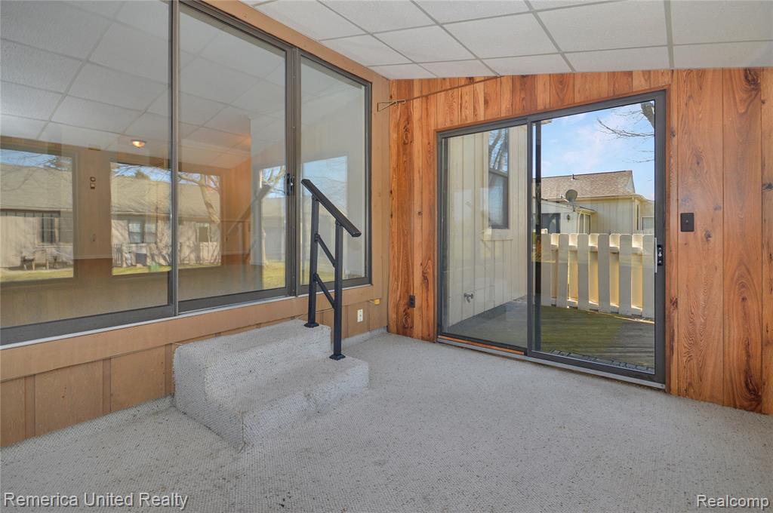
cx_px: 386
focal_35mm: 16
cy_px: 256
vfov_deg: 71.9
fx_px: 354
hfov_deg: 95.1
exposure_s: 1/80
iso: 200
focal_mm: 11
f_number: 7.1
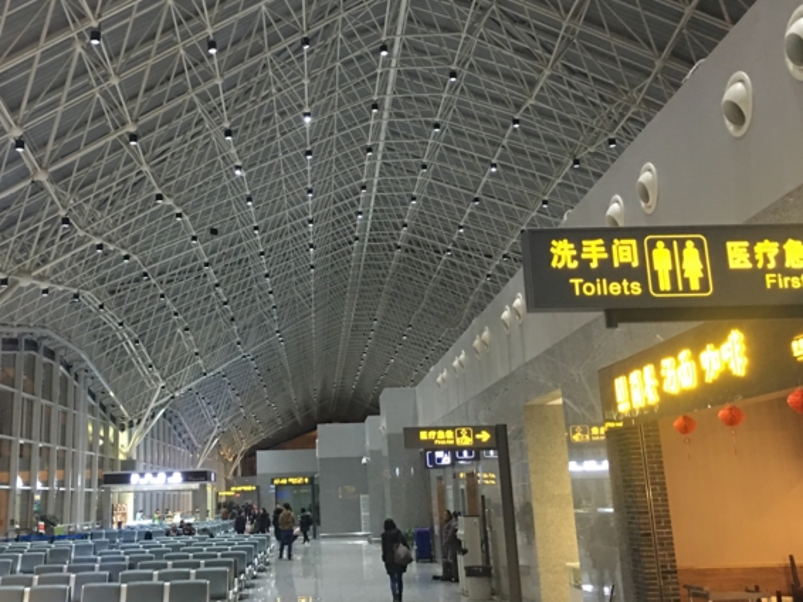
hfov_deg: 45.4
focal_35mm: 41
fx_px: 951
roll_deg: +0.6
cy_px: 257
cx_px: 304
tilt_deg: +13.8
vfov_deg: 35.0
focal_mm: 4.15
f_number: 2.2
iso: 100
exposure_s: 1/10
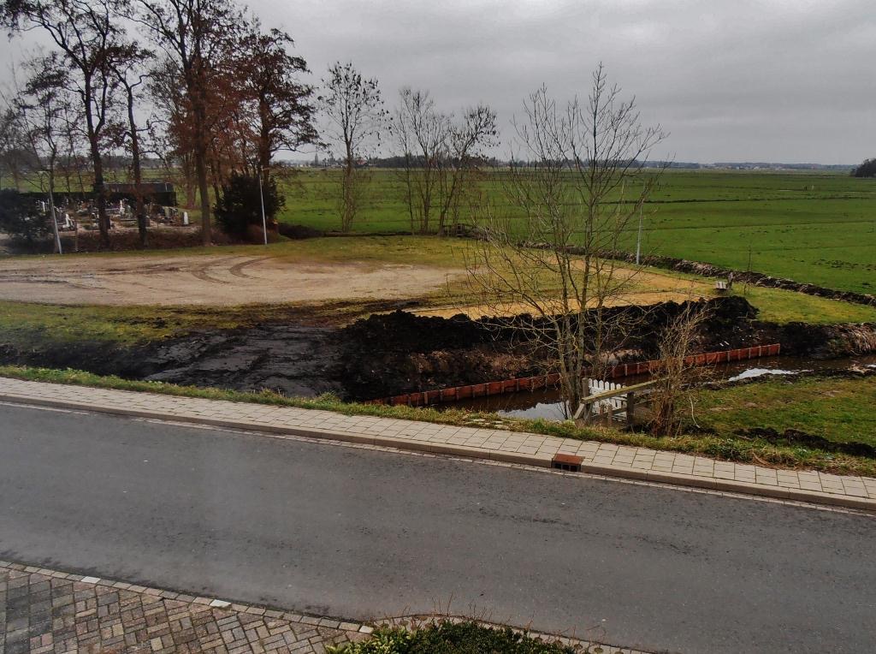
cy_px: 327
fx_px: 606
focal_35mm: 24
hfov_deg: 71.7
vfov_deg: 56.7
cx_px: 438
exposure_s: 1/160
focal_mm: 4.2
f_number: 3
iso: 80
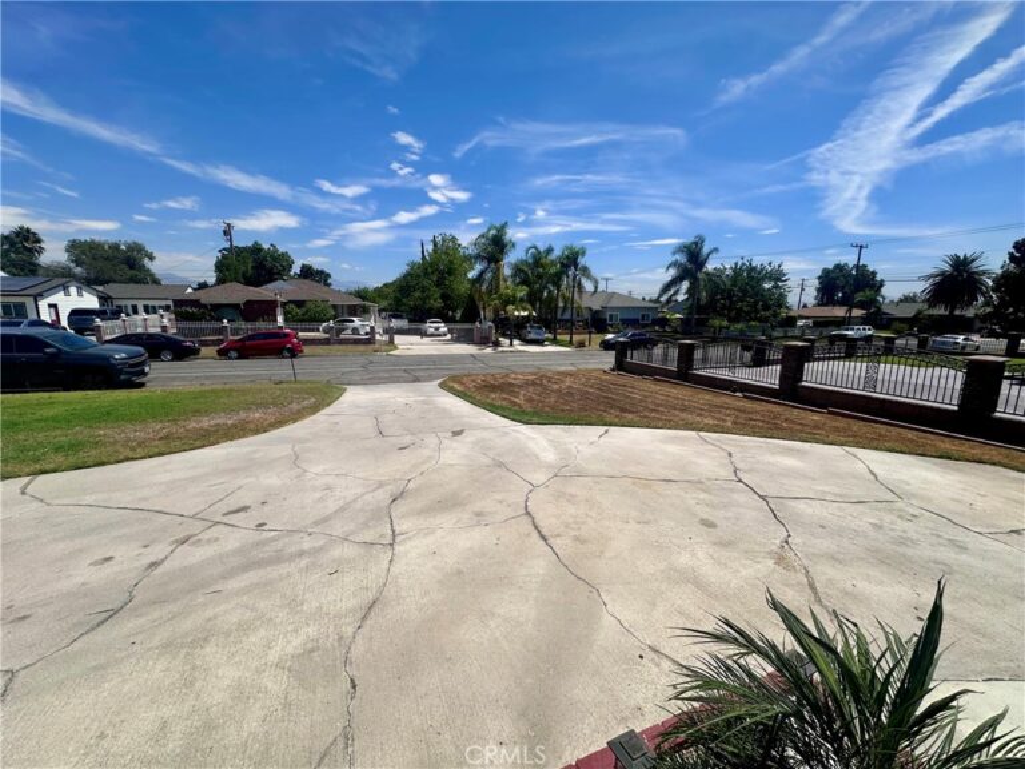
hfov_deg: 102.1
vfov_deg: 85.7
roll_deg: -0.4
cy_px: 384
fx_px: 415
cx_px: 512
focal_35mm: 14
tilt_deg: -10.1
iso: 50
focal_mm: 2.22
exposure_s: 1/3401
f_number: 2.2
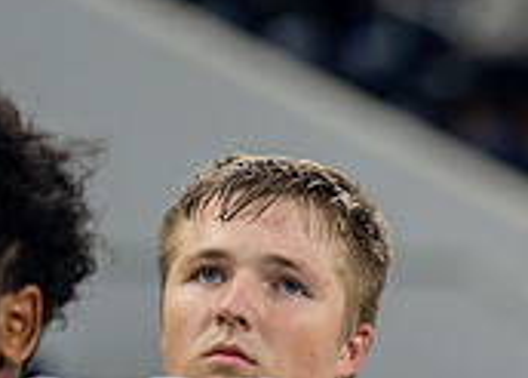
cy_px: 541
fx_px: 10246
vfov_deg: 2.1
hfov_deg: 2.9
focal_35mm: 683
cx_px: 693
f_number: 2.8
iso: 640
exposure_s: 1/400
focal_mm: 176
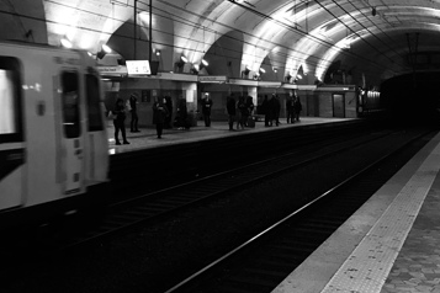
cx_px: 158
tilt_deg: +7.1
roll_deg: -0.6
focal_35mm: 49
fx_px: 599
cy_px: 32
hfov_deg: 40.0
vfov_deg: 26.6
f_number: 1.8
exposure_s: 1/17
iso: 40
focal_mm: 3.99
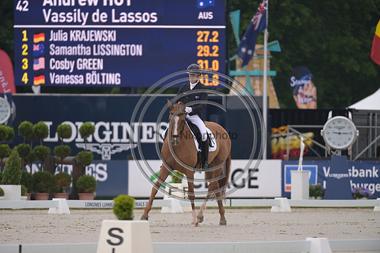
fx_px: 4223
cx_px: 190
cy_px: 126
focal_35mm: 400
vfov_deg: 3.4
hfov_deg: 5.2
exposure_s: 1/1250
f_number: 5
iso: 720
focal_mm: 400
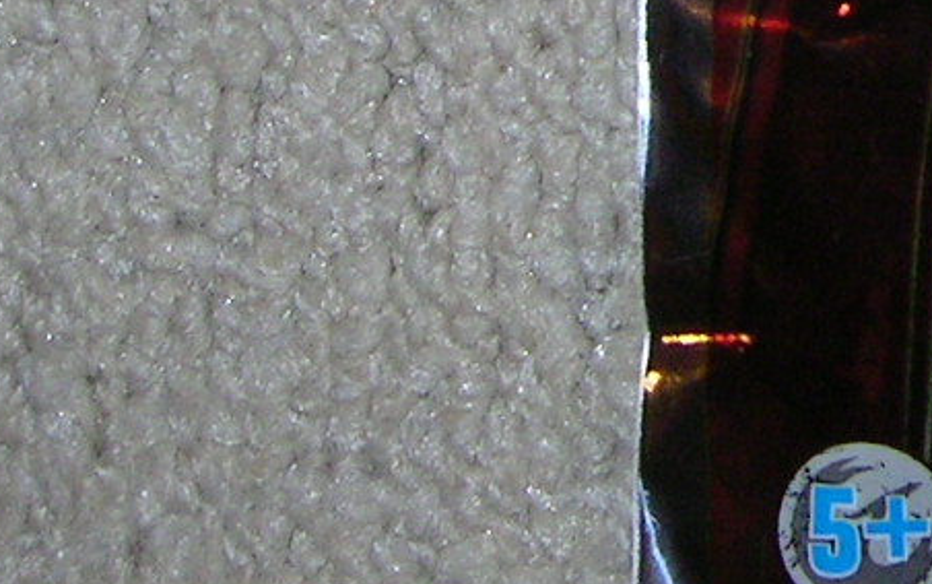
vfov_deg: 9.5
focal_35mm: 135
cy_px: -233
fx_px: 3431
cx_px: 1291
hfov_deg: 14.6
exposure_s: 1/30
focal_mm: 5.6
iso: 100
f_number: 4.8
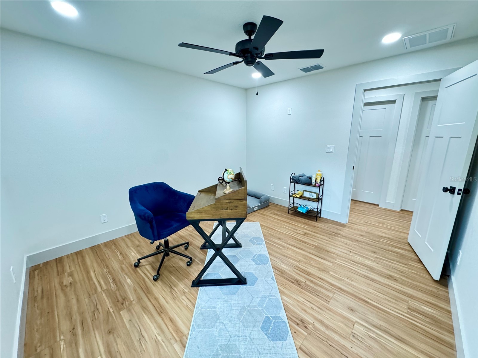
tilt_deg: -12.2
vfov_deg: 85.7
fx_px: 193
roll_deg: +0.5
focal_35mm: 14
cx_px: 239
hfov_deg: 102.1
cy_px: 179
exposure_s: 1/60
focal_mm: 2.22
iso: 500
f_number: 2.2
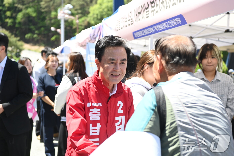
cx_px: 117
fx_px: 455
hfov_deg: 28.8
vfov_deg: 19.5
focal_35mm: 70
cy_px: 78
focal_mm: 70
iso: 125
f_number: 5
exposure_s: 1/200
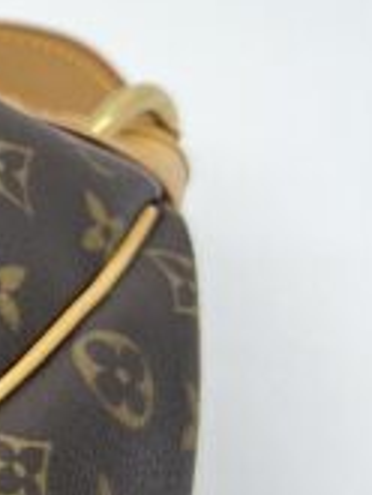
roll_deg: +6.4
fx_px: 2304
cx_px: -768
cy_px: 402
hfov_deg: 7.9
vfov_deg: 12.2
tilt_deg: -38.2
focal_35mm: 161
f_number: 1.5
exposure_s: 1/100
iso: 50
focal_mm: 5.7
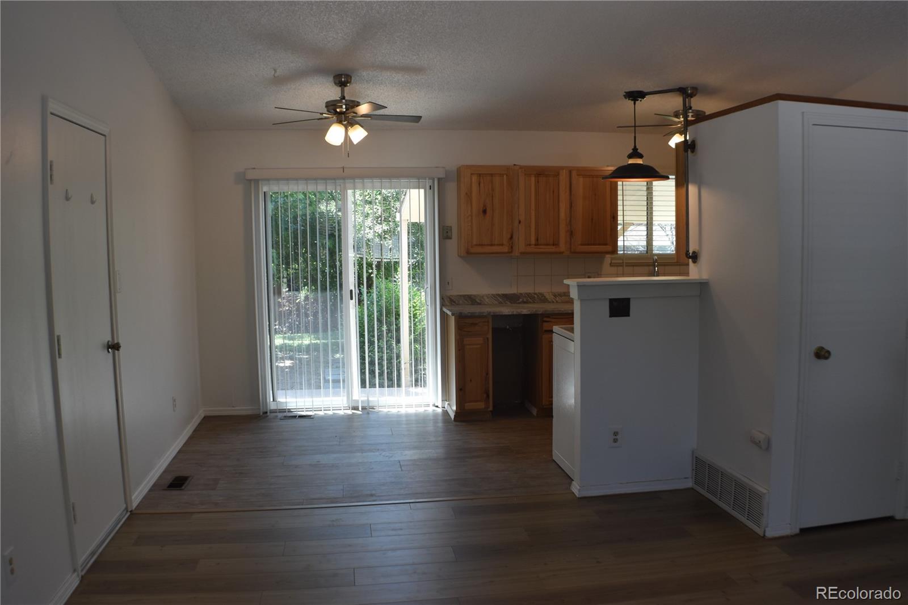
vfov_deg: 34.2
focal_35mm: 39
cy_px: 302
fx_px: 983
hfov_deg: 49.6
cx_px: 454
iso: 400
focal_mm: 26
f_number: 5.6
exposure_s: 1/125
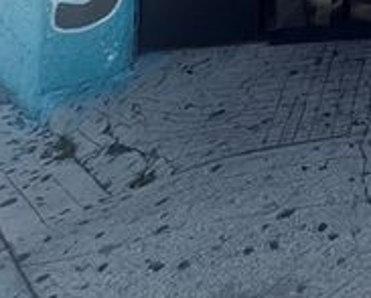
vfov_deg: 16.1
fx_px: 649
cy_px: -372
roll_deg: +2.9
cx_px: 533
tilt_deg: +7.6
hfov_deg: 25.4
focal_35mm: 59
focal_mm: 1.57
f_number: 1.8
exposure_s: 1/592
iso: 32
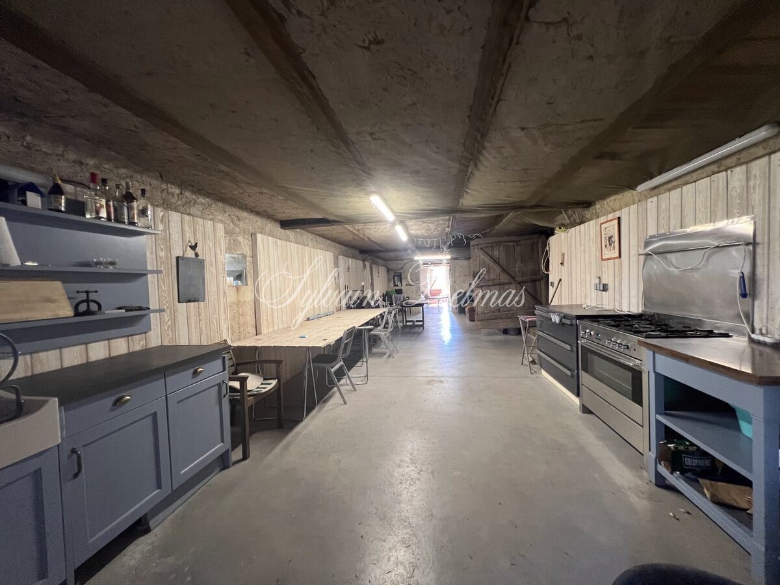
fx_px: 293
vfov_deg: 89.9
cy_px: 292
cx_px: 390
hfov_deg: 106.2
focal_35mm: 13
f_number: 1.8
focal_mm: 1.57
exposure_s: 1/50
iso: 250
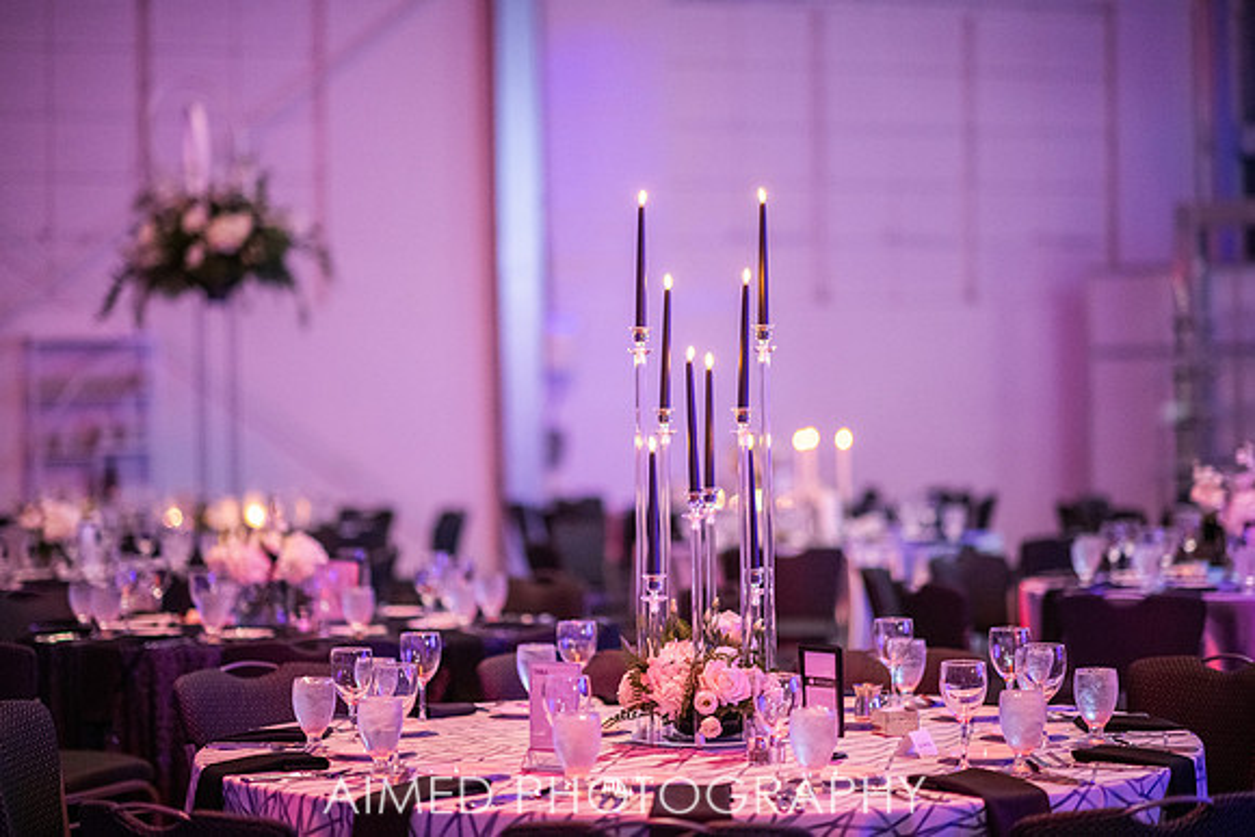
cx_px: 625
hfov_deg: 23.8
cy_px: 418
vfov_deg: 16.0
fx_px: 2983
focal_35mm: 86
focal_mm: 85
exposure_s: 1/200
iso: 2000
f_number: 1.4
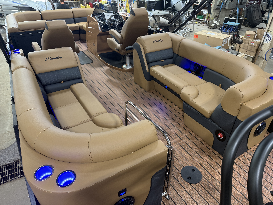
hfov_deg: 71.6
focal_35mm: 24
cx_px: 136
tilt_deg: -31.4
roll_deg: -1.9
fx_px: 189
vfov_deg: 56.8
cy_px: 102
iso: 200
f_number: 1.78
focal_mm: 6.76
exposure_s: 1/60
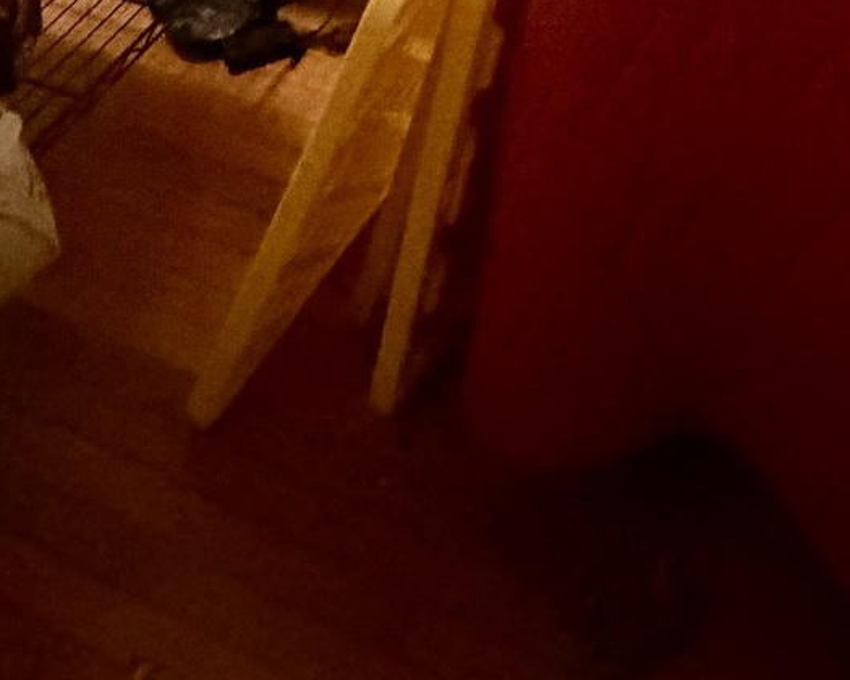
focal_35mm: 60
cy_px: -525
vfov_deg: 19.4
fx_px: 1509
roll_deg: +0.4
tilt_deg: -16.6
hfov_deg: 31.4
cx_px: 463
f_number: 2.2
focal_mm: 2.22
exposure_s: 1/30
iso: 1250
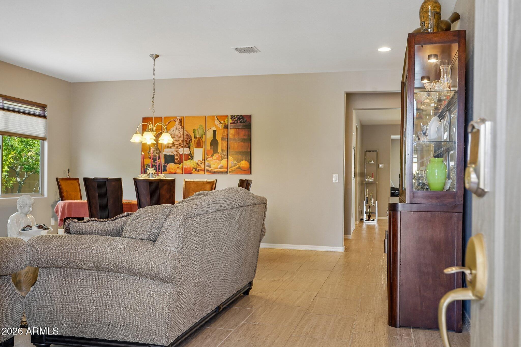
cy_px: 174
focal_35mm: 34
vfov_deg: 39.4
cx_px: 260
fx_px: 485
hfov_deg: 56.5
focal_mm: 33.5
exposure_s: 1/10
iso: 400
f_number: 8
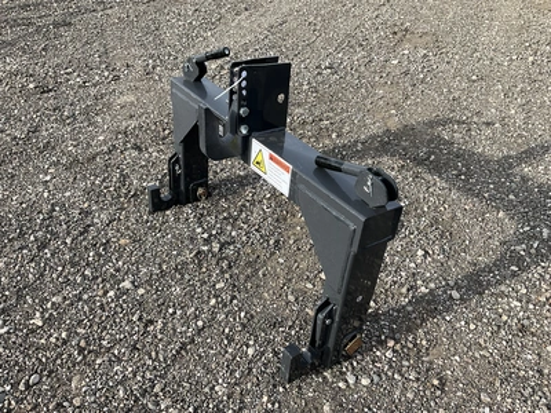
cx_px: 276
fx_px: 462
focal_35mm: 29
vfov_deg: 48.2
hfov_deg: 61.7
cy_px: 206
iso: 25
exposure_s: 1/469
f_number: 1.8
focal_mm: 3
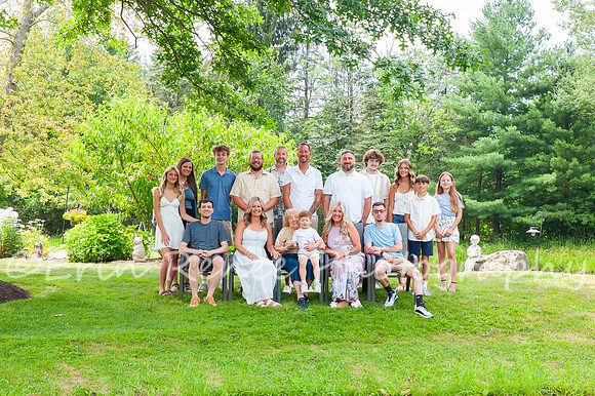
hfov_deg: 27.6
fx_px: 1209
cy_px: 199
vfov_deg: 18.6
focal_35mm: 73
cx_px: 335
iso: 800
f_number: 14
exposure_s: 1/100
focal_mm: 65
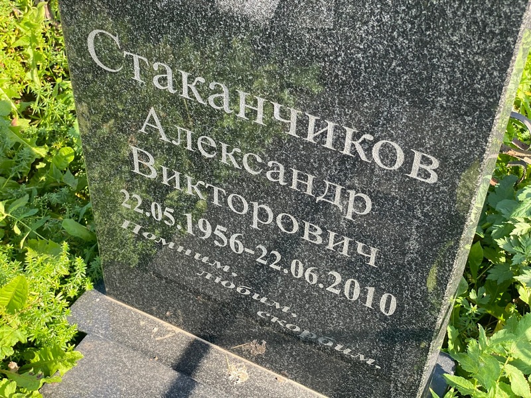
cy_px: 199
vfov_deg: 28.0
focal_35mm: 52
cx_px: 266
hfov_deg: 36.8
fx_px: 798
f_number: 2
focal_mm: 6
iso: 20
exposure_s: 1/269
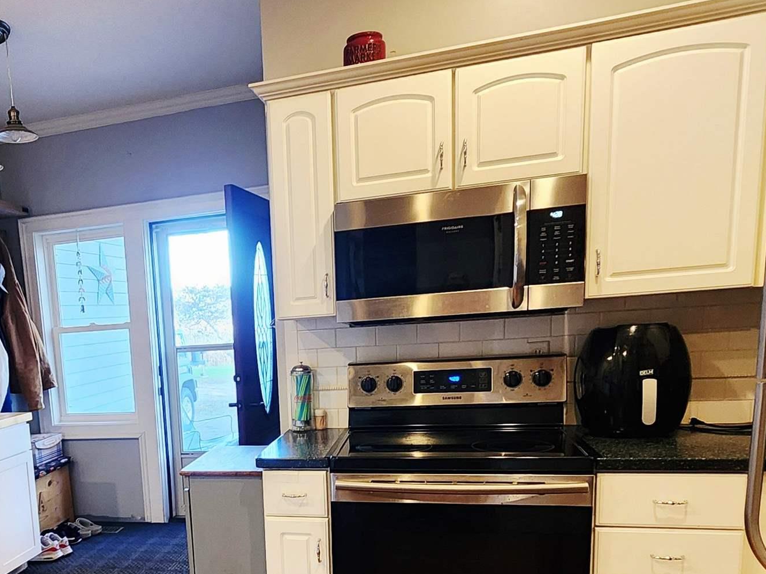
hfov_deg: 55.7
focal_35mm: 30
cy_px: 476
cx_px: 153
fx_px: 664
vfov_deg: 44.1
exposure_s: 1/30
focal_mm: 2.2
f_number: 2.2
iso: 320
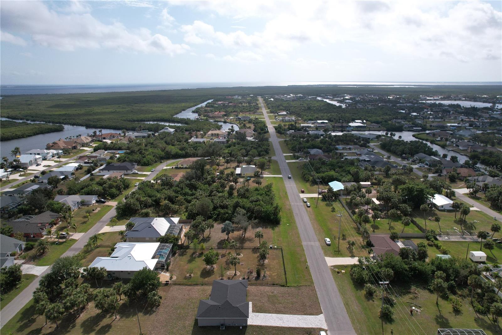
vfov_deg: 57.2
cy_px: 168
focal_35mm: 22
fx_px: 307
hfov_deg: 78.6
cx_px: 251
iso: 110
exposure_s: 1/4000
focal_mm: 8.38
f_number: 2.8
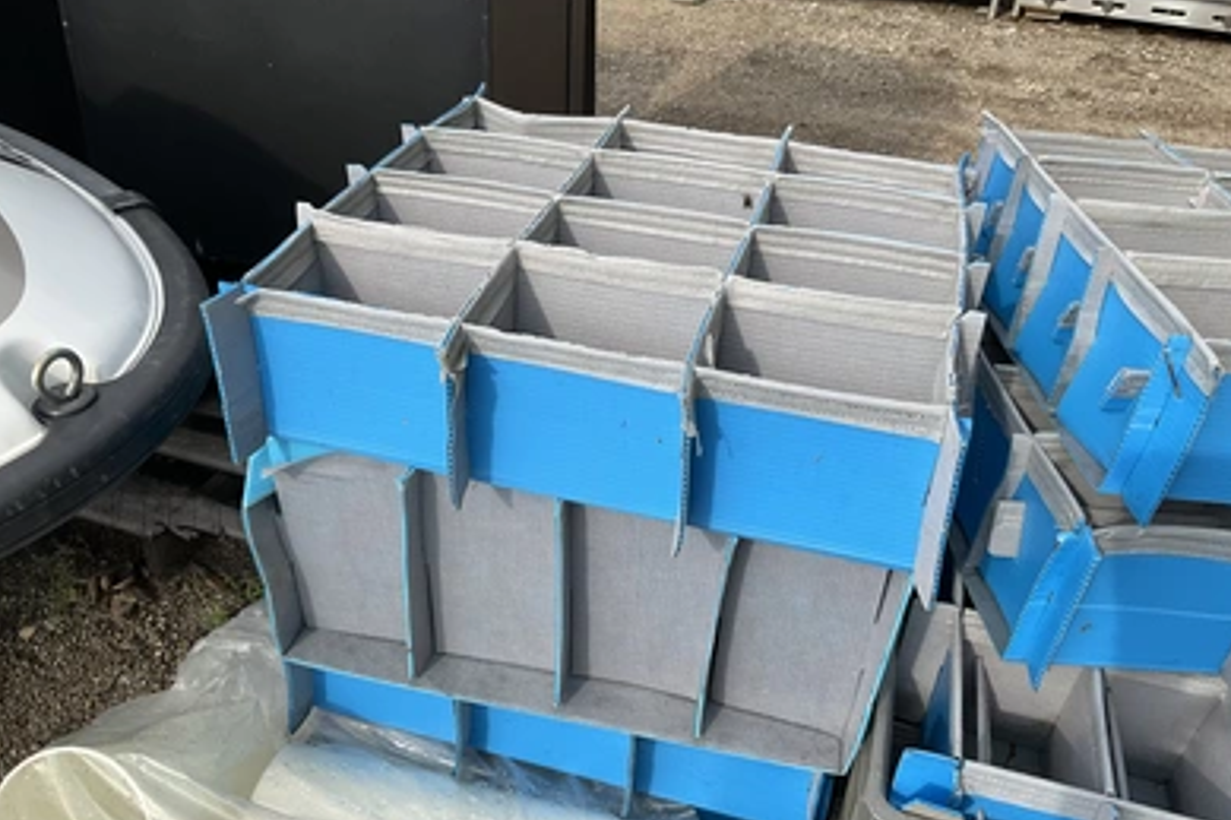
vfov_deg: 42.2
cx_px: 617
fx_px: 1060
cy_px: 456
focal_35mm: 31
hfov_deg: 60.3
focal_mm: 3
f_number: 1.8
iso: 25
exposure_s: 1/1098
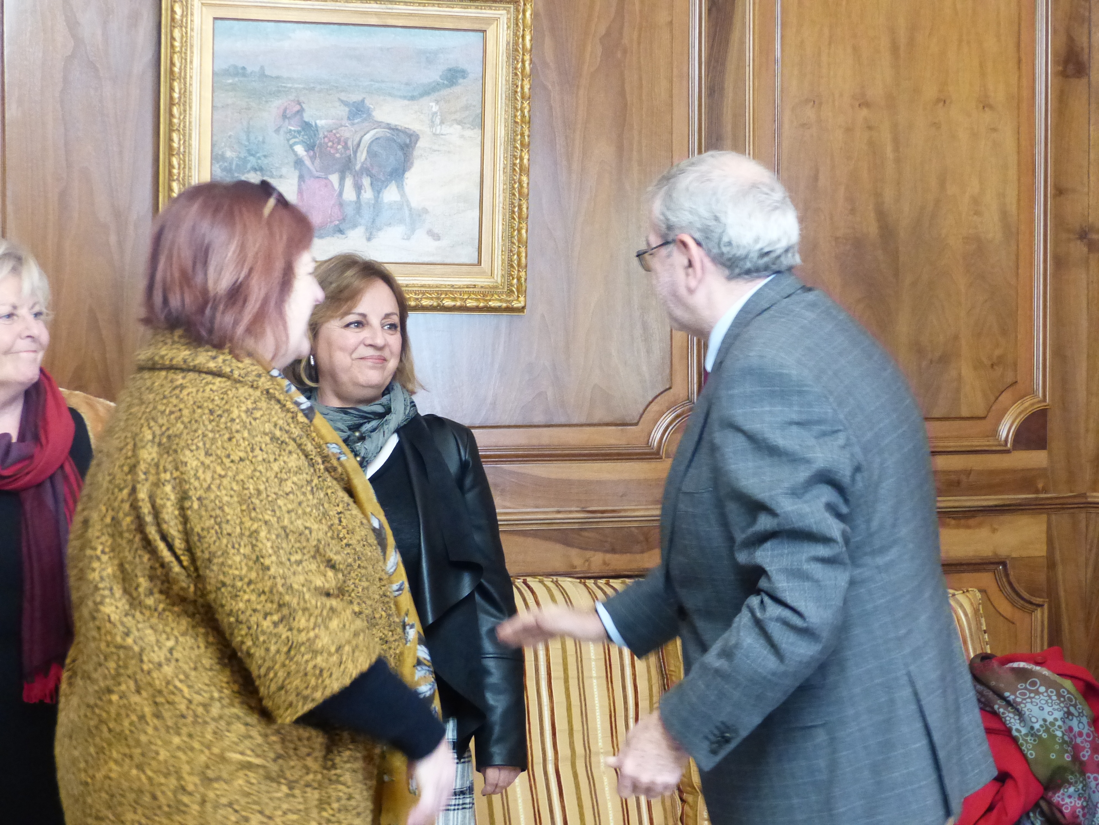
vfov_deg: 16.6
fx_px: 2826
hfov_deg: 22.0
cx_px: 550
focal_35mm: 89
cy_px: 412
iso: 800
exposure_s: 1/40
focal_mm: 16
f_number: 3.2
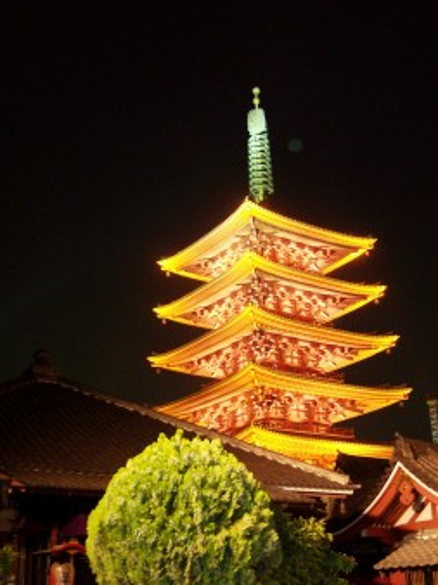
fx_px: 760
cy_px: 322
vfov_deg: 42.1
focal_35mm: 45
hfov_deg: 32.1
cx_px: 220
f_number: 2.8
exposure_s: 1/3
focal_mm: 8
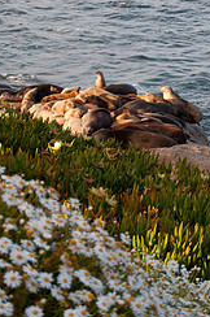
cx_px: 159
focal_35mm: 116
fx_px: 1018
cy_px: 118
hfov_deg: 11.7
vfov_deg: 17.6
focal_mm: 42
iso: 450
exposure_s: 1/1000
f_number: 4.5
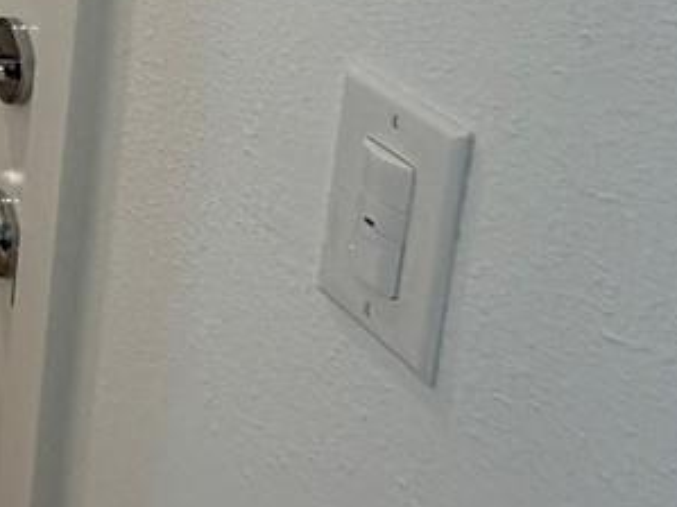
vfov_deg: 17.5
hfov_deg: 19.3
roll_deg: +0.0
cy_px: -267
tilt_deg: -10.1
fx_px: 1466
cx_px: -557
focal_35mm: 75
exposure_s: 1/120
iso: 200
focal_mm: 2.22
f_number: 2.2
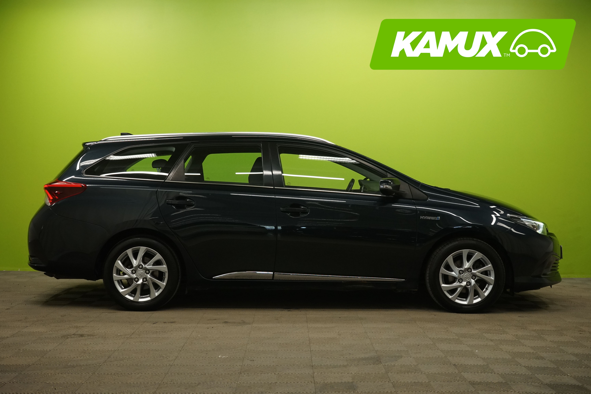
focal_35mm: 47
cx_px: 296
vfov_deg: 28.6
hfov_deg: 41.9
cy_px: 197
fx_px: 772
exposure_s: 1/25
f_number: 9
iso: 1600
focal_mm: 47
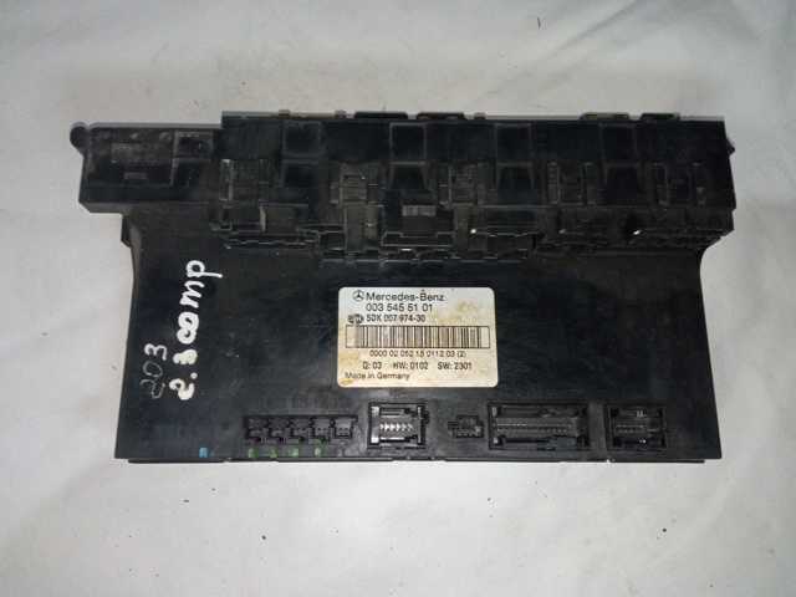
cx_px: 398
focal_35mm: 27
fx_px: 621
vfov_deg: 51.4
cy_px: 298
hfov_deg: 65.3
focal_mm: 3.79
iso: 476
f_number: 2.2
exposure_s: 1/33.3
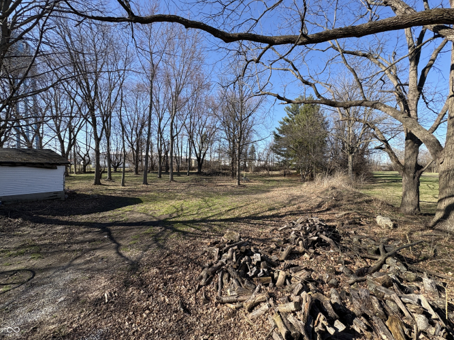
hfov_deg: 102.1
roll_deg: -0.5
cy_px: 170
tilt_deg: -1.4
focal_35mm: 14
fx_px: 184
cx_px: 227
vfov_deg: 85.7
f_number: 2.2
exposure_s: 1/749
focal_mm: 2.22
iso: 40
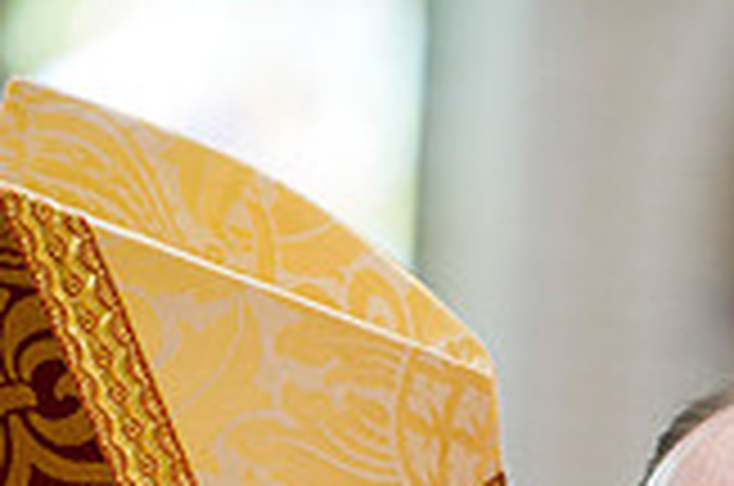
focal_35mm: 481
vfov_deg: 2.8
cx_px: 802
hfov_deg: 4.3
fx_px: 9788
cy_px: 842
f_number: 2.8
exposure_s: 1/125
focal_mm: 135
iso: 2000
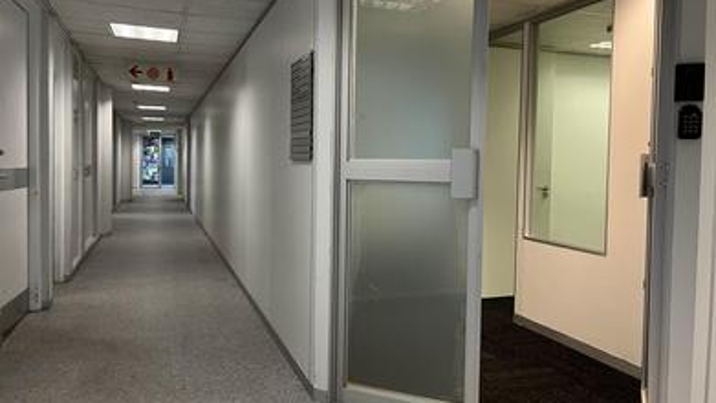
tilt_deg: -2.1
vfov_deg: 40.1
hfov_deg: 66.1
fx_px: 551
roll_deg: +0.8
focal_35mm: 29
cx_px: 352
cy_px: 181
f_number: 1.6
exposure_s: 1/50
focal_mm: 5.1
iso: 125
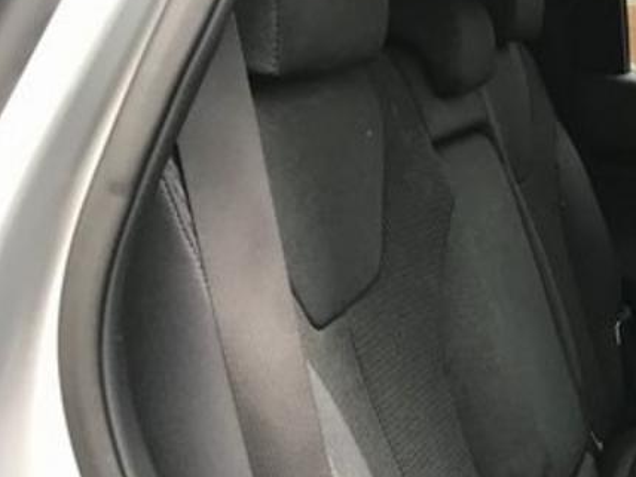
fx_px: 1231
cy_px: 502
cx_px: 736
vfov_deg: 21.0
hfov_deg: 26.2
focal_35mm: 67
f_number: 1.8
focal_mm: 3.99
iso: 25
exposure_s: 1/30
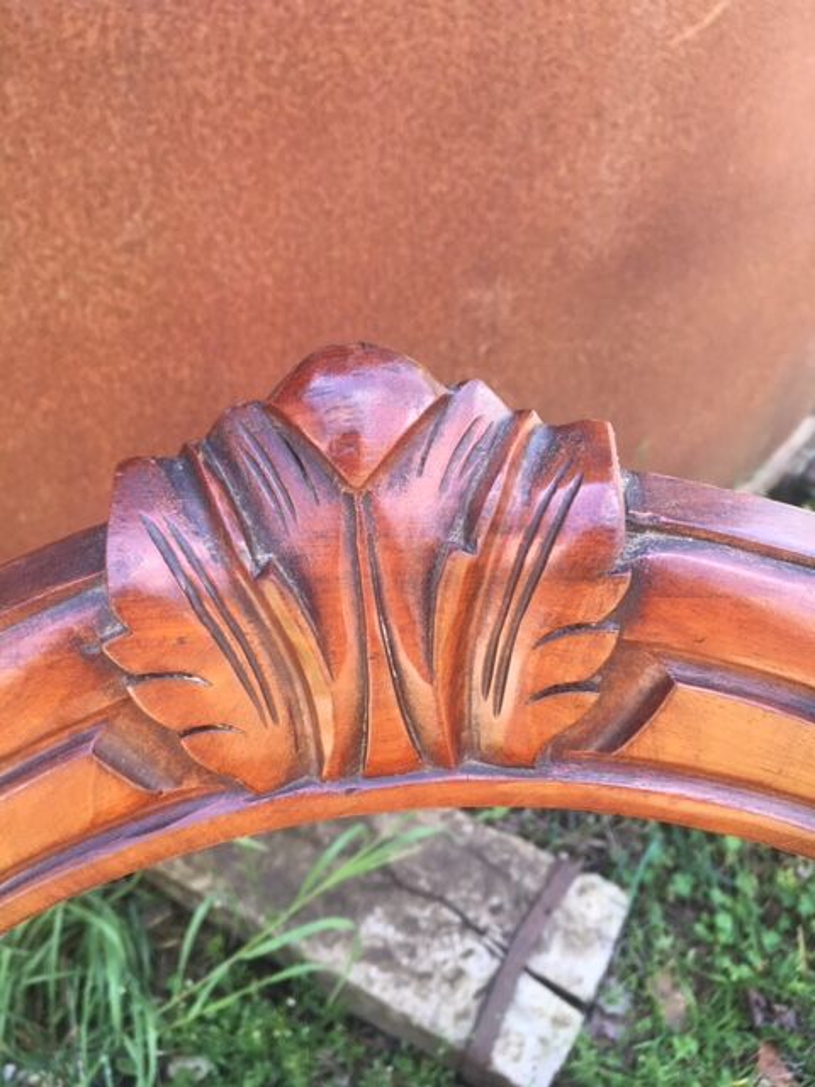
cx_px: 408
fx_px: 910
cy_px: 544
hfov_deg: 48.2
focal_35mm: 29
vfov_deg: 61.7
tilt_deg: -46.6
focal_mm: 4.15
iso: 40
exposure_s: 1/100
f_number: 2.2
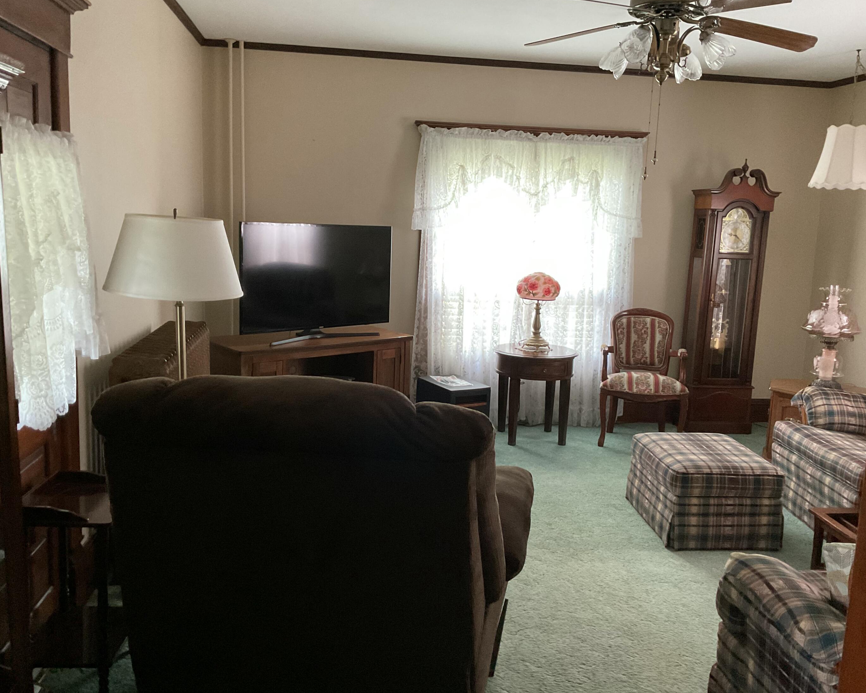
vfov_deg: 47.1
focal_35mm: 31
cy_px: 342
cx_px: 449
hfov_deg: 57.2
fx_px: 795
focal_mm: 3
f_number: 1.8
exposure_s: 1/40
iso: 320
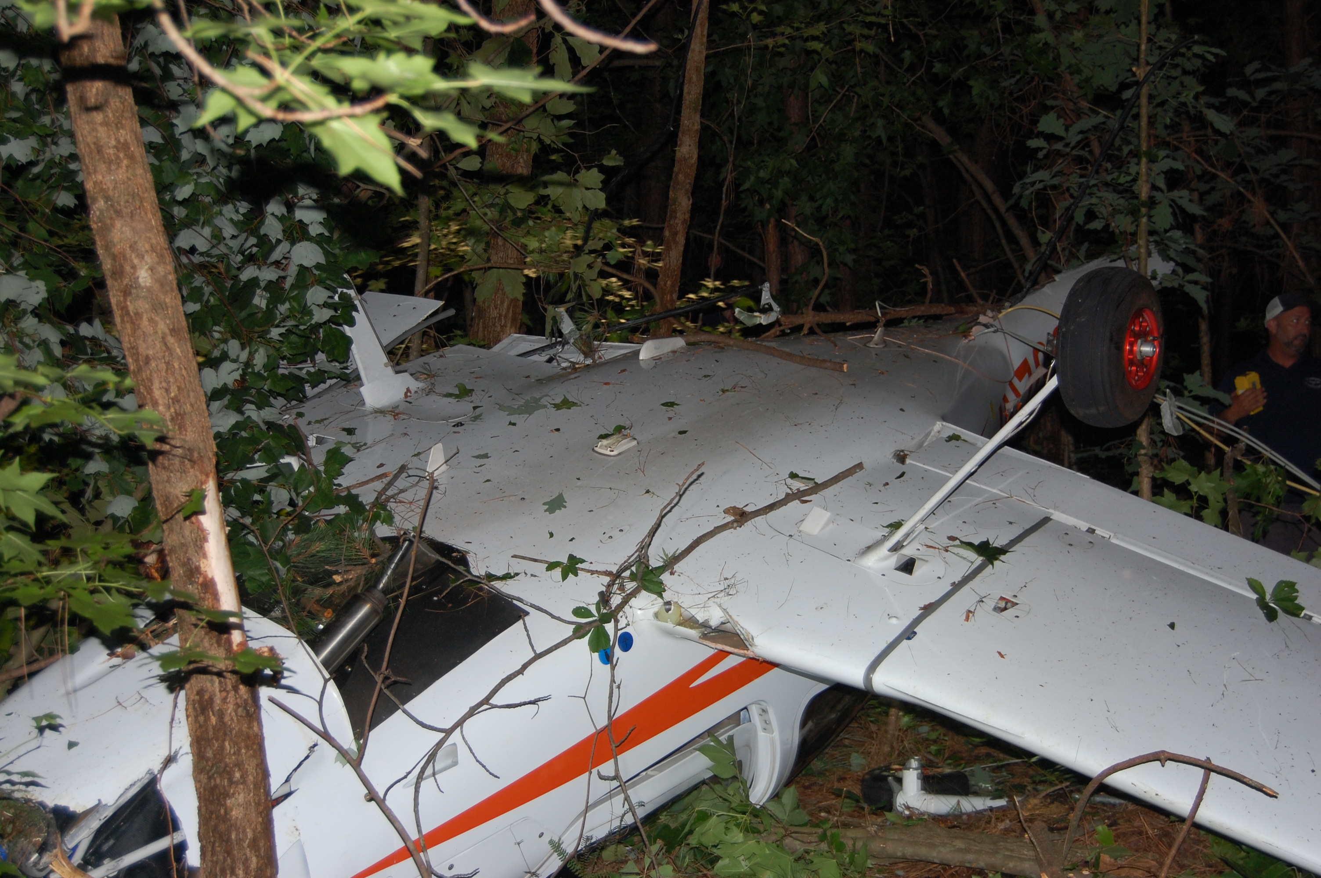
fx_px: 1705
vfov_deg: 28.9
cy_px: 439
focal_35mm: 46
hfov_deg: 42.4
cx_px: 660
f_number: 4.5
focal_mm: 31
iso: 400
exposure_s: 1/60
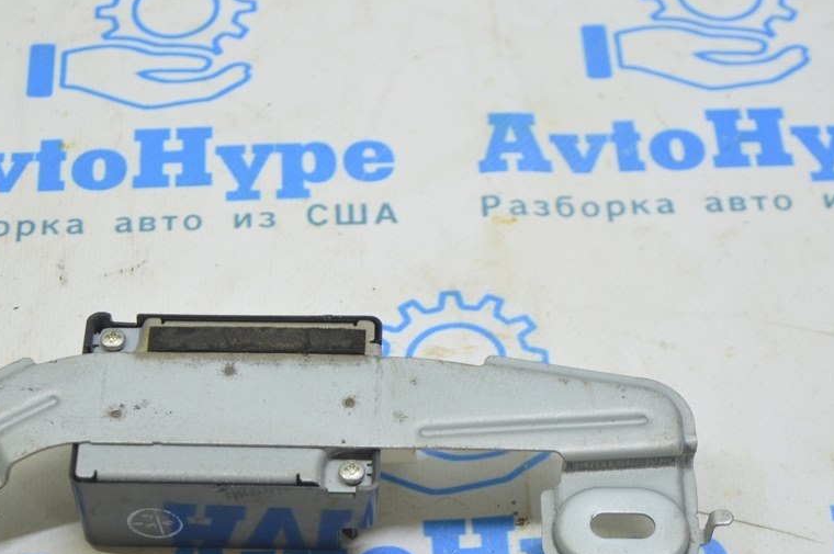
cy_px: 352
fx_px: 2245
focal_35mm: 97
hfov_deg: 21.0
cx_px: 285
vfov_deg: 14.1
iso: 400
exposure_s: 1/20
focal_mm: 48
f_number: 5.6
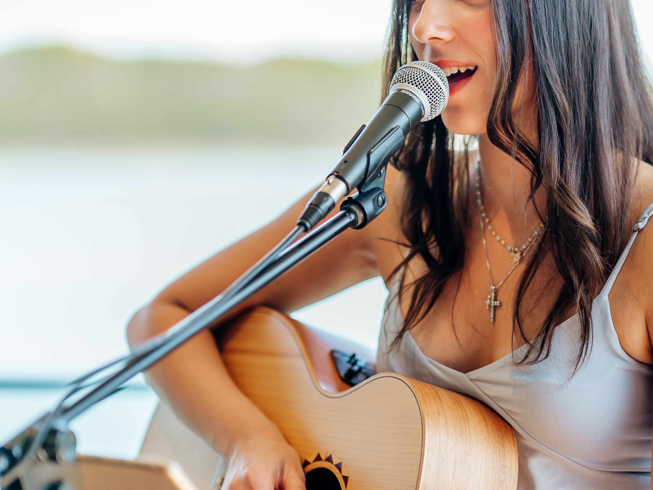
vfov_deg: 9.0
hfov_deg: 12.0
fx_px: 3093
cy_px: 291
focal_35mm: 164
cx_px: 485
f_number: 1.4
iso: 200
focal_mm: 85
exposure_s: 1/400
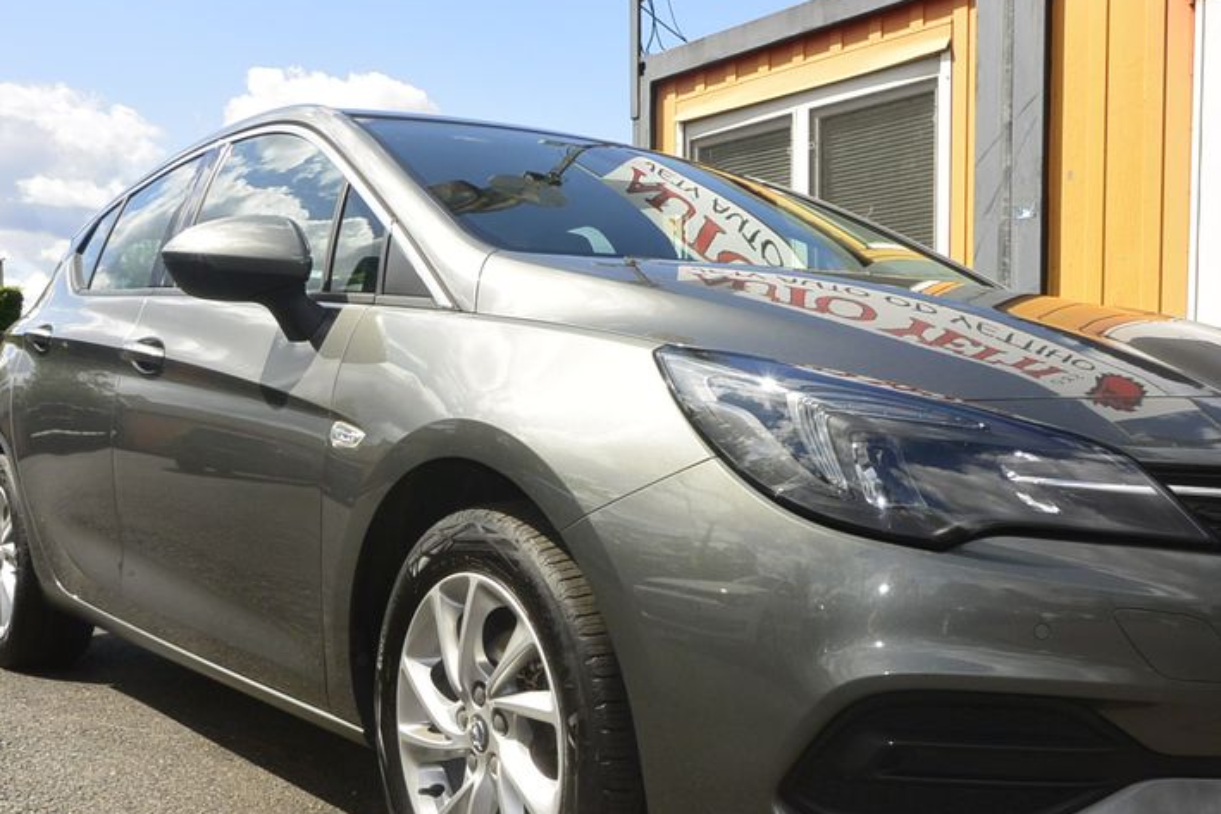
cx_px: 730
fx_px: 1323
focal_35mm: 39
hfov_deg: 49.3
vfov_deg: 34.0
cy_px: 510
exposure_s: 1/250
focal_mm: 10
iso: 160
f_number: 9
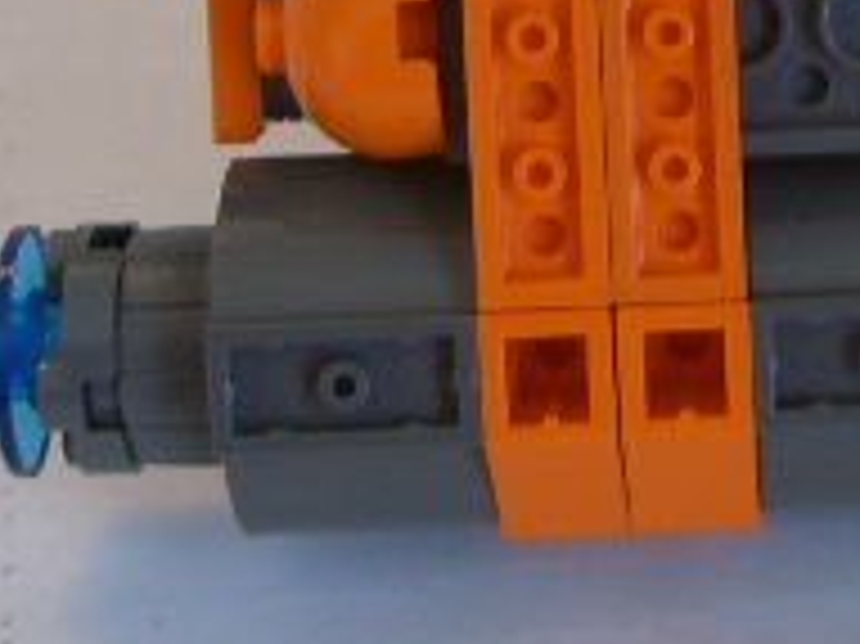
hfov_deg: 14.6
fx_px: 3253
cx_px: 1004
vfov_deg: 11.2
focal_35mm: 131
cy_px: -63
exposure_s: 1/30
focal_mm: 6.6
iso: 63
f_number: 3.5
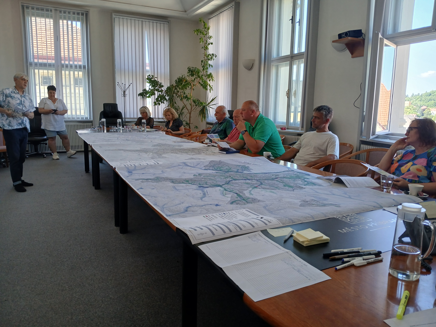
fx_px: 327
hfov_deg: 67.3
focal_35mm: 26
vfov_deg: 53.1
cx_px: 218
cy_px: 164
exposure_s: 1/50
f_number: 1.8
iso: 50
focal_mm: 3.98
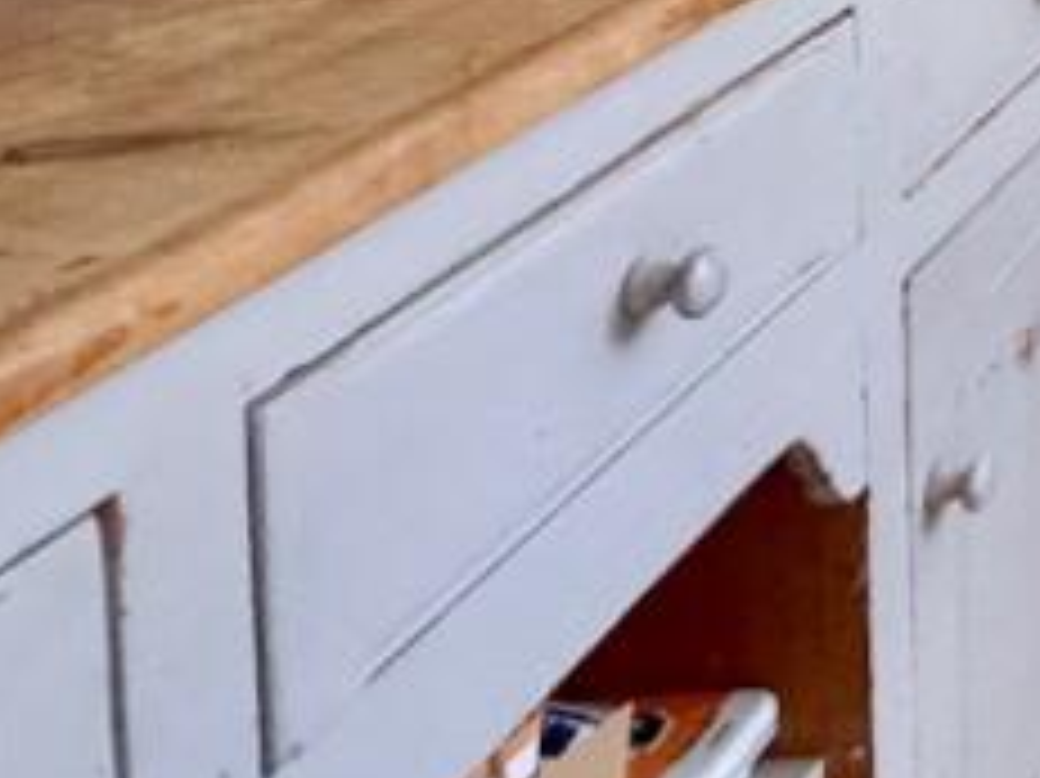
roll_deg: -0.5
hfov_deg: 19.8
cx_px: 1999
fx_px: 1862
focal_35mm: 62
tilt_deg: -1.4
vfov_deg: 19.2
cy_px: -535
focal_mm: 2.22
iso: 64
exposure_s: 1/99
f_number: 2.2
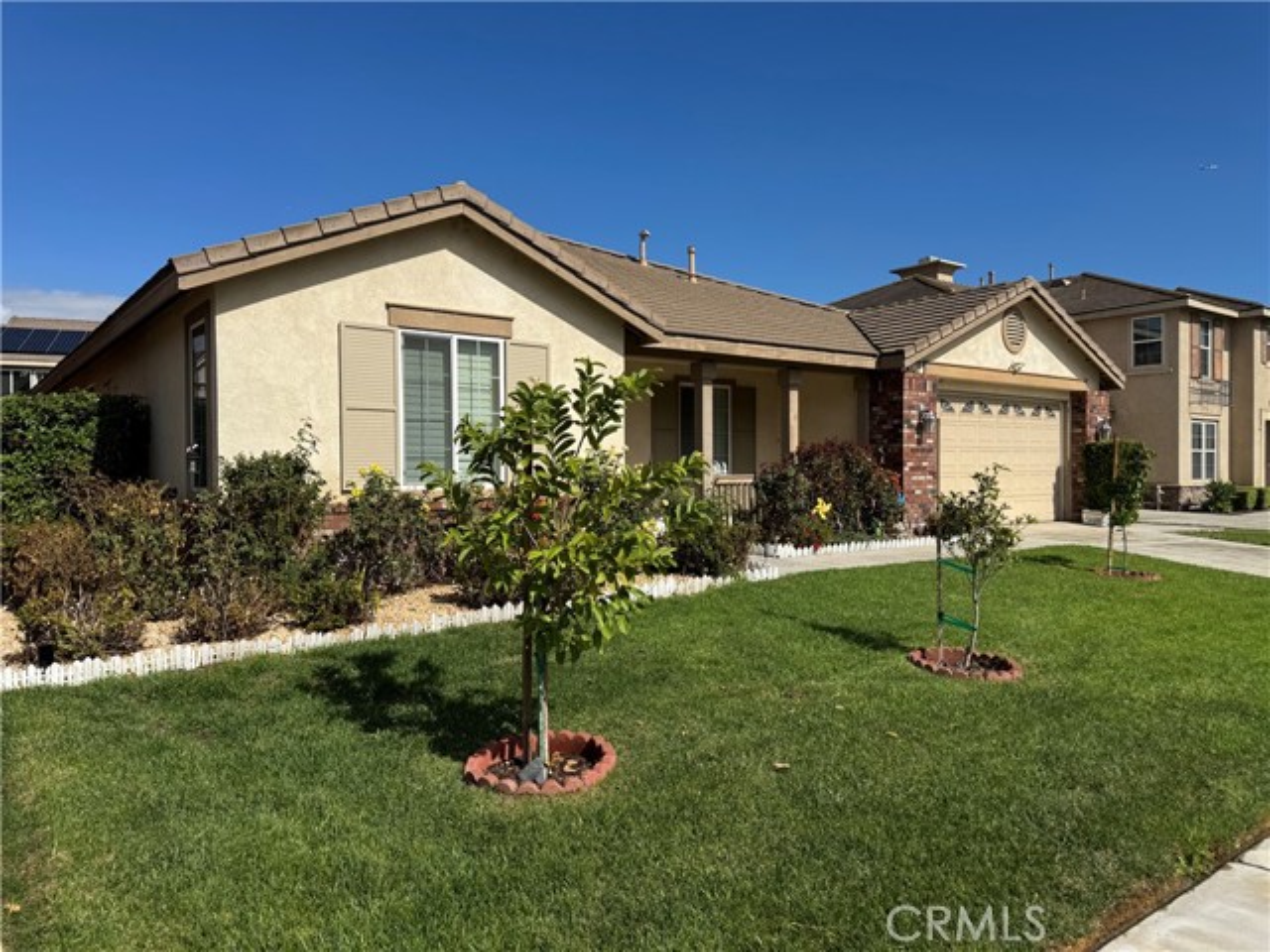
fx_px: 881
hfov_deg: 71.6
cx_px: 635
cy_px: 476
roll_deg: +0.3
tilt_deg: -1.7
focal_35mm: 24
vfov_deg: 56.8
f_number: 1.78
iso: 80
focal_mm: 6.76
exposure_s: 1/7937
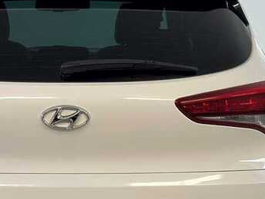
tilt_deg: -8.3
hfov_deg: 16.2
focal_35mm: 121
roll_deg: -0.6
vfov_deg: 12.2
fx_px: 927
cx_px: 63
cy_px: 163
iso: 64
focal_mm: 6.86
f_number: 1.78
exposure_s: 1/100
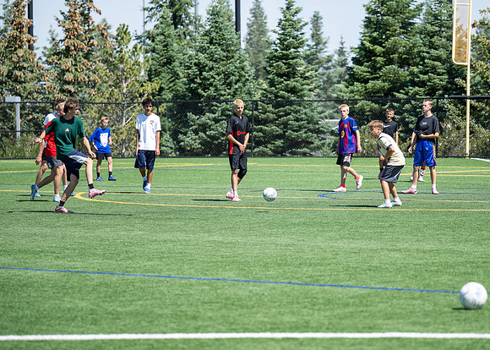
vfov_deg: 7.9
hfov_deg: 11.1
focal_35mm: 181
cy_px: 161
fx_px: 2519
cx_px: 293
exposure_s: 1/8000
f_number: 2.8
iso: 500
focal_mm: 120
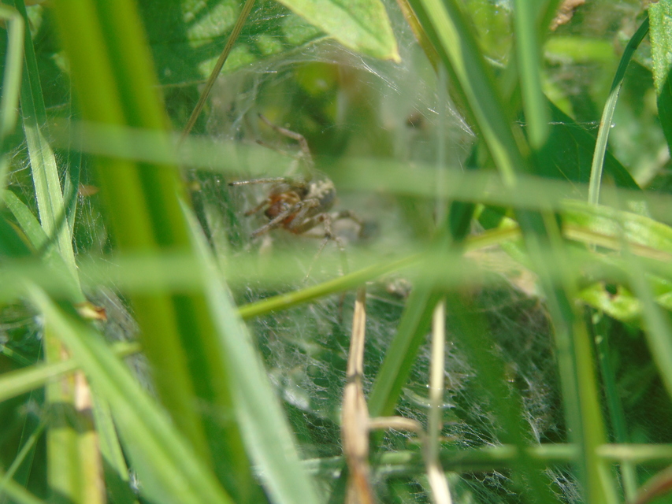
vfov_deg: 9.2
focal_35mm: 162
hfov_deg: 12.2
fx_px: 3145
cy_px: 252
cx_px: 336
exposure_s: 1/250
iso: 80
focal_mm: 29
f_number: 4.9
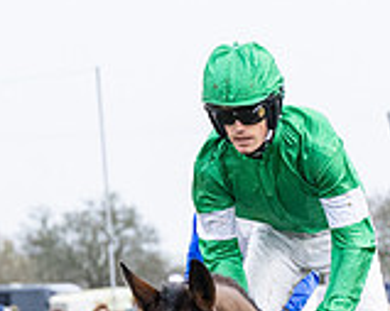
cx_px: 329
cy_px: 503
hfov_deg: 3.5
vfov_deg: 2.8
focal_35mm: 550
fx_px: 6344
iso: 800
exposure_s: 1/1250
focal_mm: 86
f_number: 4
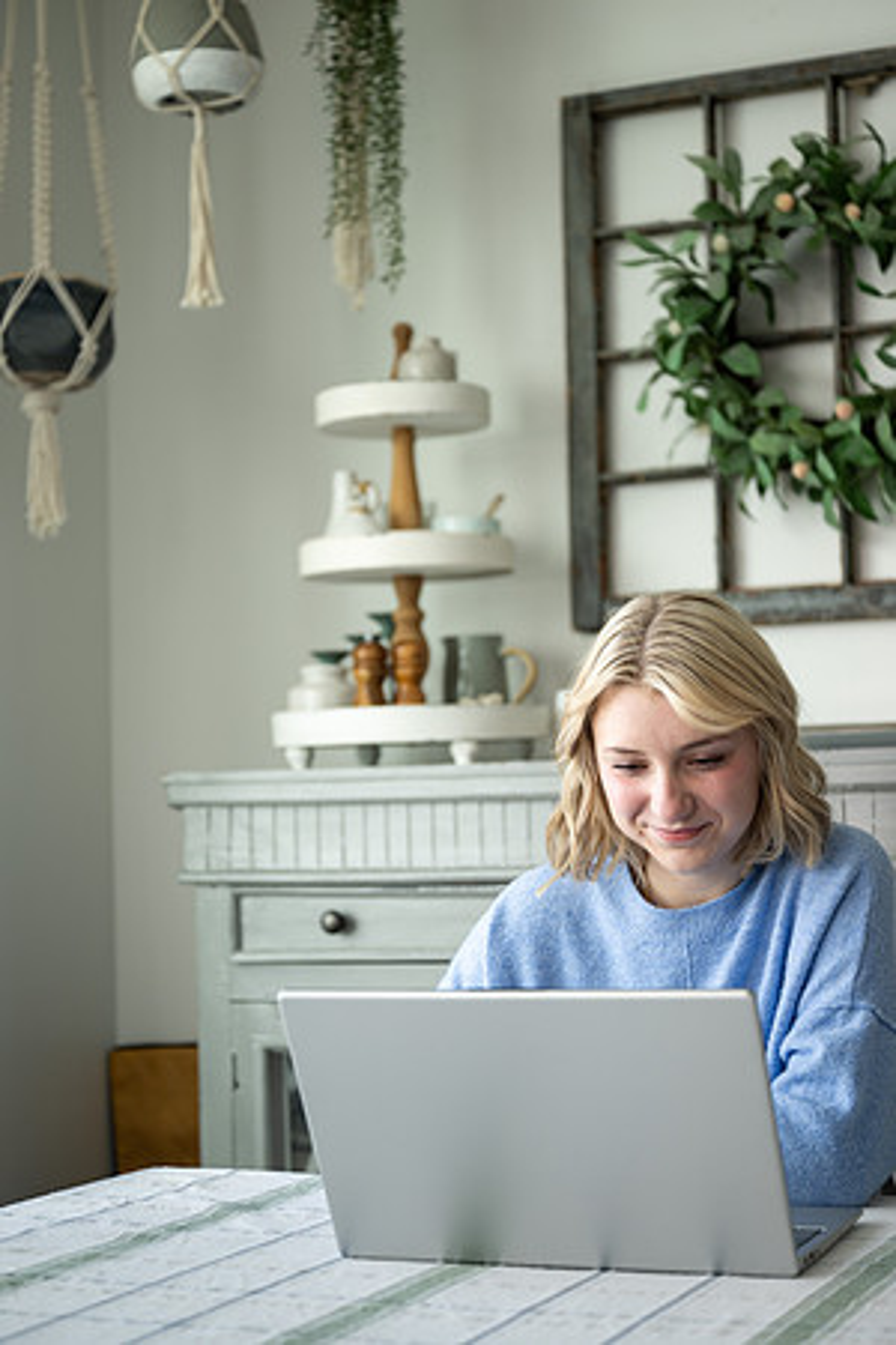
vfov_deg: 34.5
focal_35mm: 58
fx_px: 2165
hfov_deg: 23.4
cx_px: 448
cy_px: 672
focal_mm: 58
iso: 125
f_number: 2.8
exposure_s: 1/320
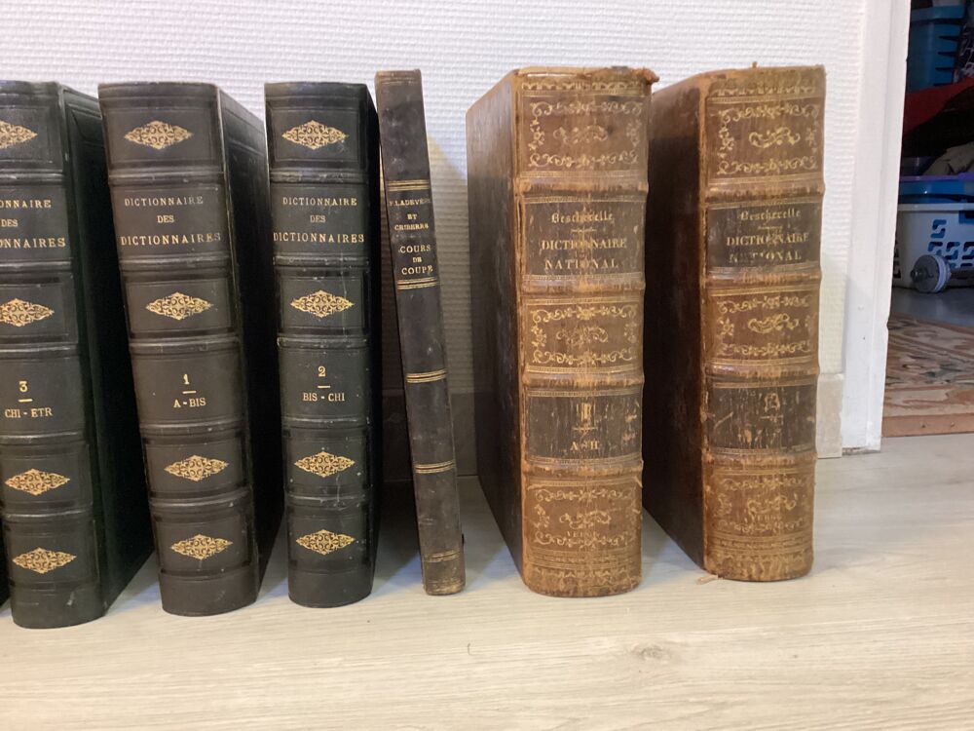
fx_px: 872
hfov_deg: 58.4
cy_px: 366
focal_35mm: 31
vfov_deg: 45.4
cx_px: 487
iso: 500
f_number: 2.4
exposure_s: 1/25
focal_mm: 3.3
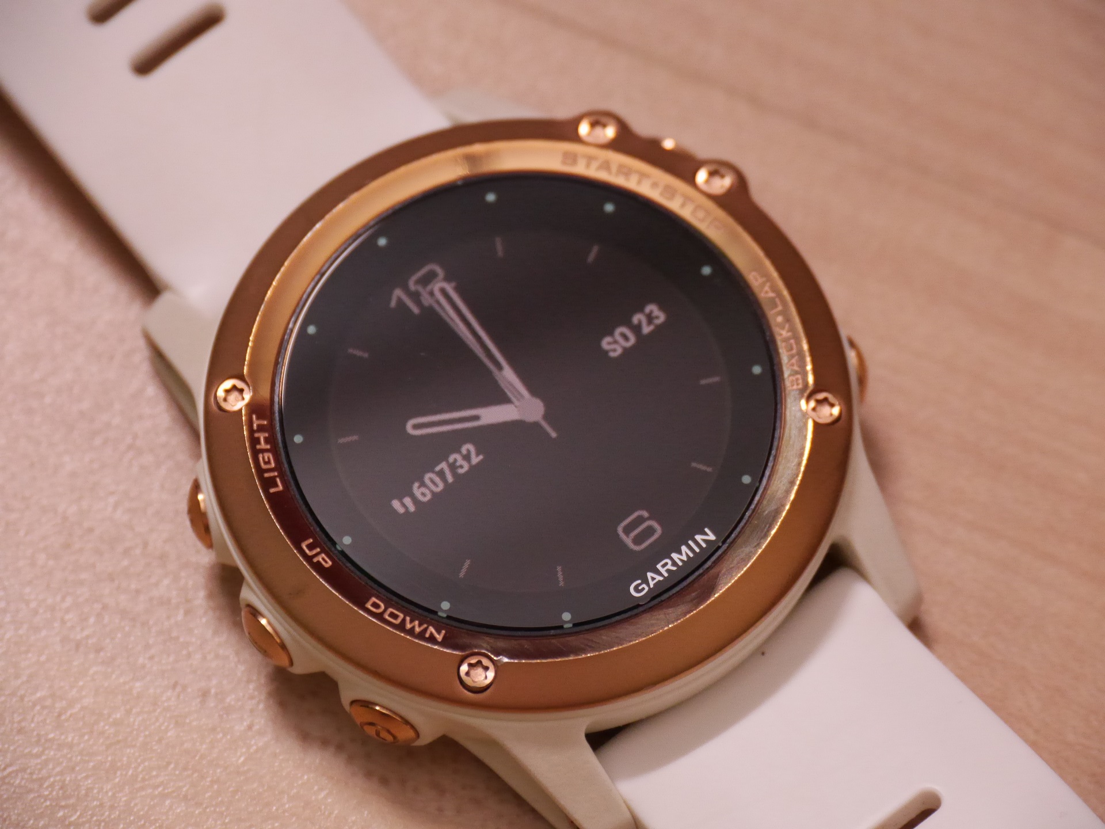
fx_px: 8938
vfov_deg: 5.3
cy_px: 414
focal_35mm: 280
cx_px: 552
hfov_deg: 7.1
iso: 3200
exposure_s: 1/80
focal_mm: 140
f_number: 5.8
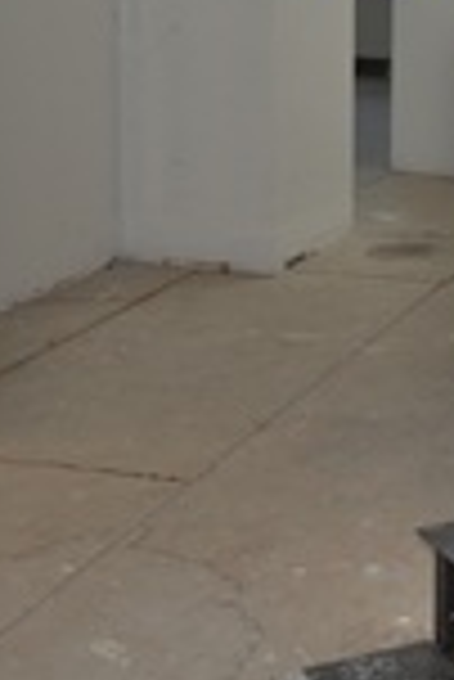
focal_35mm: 85
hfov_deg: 15.5
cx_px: 548
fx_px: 1604
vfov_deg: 23.3
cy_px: 68
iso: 200
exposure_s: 1/200
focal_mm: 20
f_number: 6.3
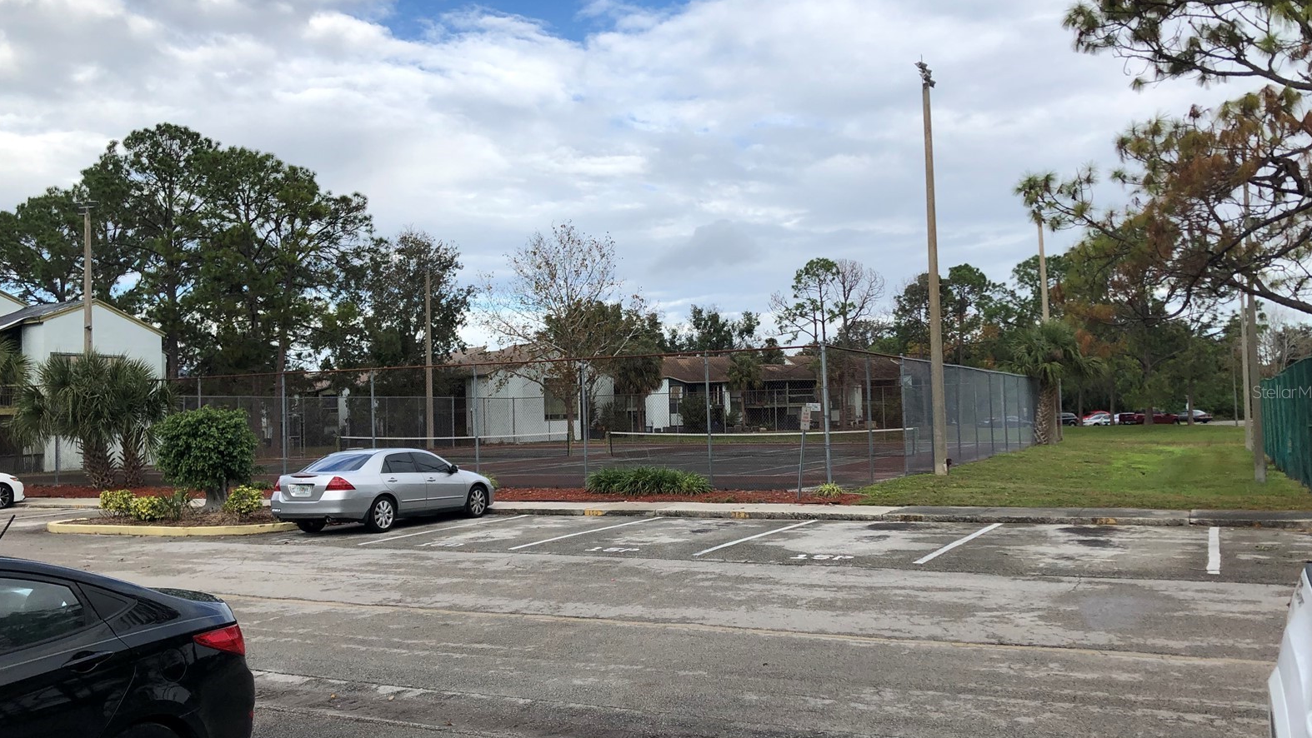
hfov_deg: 62.6
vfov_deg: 37.8
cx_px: 664
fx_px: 1079
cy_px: 391
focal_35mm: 31
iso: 20
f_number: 1.8
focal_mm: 4
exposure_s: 1/1056
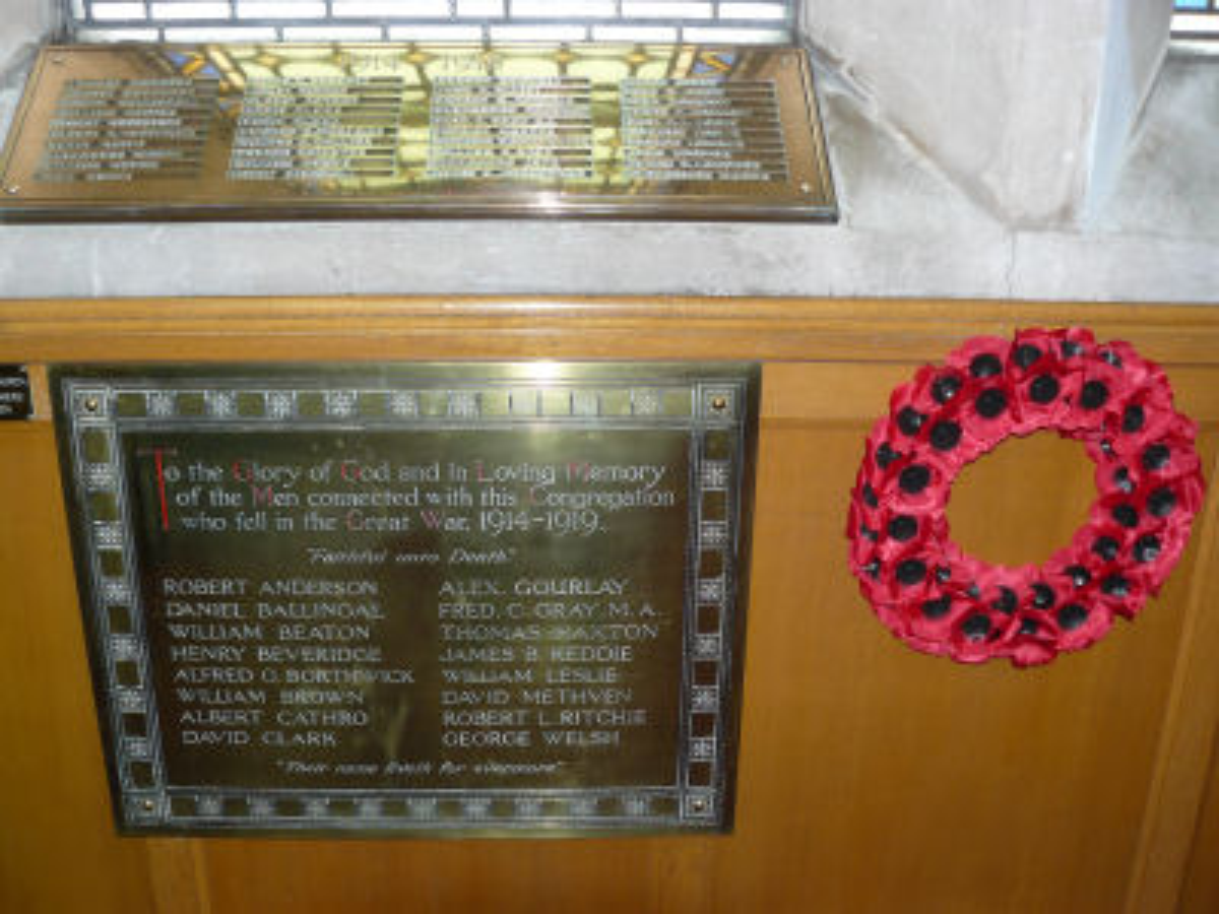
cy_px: 457
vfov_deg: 39.7
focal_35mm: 36
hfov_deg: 51.4
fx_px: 1268
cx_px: 610
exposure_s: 1/25
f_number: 2.8
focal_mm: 6
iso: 125
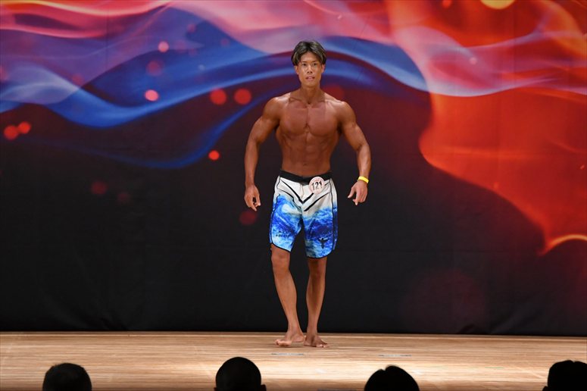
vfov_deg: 5.7
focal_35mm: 240
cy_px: 196
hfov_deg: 8.6
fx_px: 3911
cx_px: 294
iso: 3200
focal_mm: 160
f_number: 5.6
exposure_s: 1/400
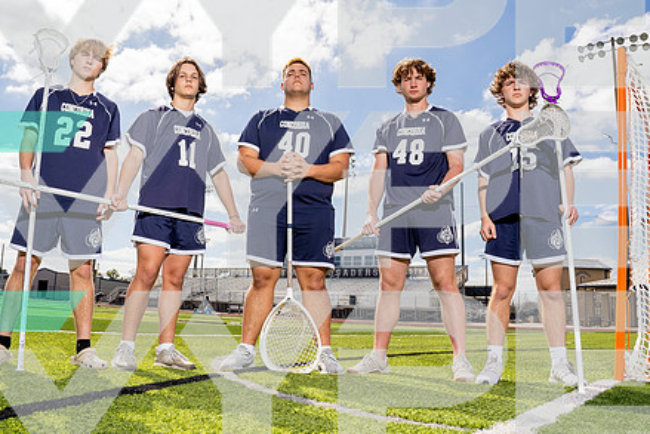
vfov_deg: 39.9
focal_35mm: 33
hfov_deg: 57.1
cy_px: 179
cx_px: 297
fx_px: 596
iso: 100
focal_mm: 24
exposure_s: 1/250
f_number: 8
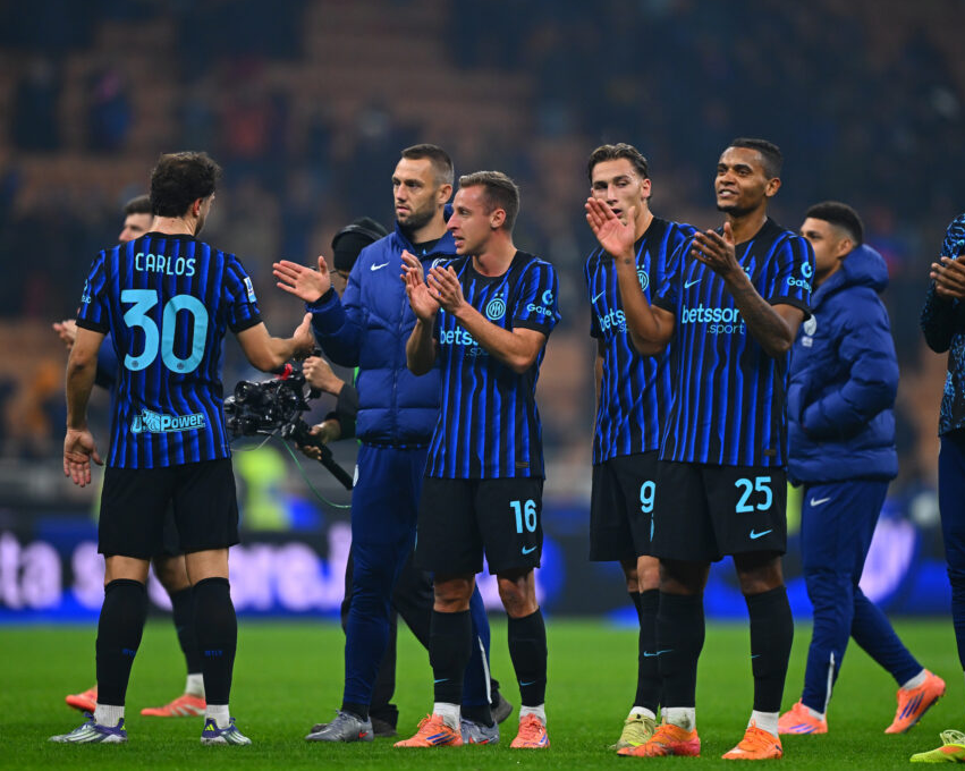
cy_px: 385
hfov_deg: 4.3
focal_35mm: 452
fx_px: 12903
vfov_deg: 3.4
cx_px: 472
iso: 2000
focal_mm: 400
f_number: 2.8
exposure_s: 1/1600
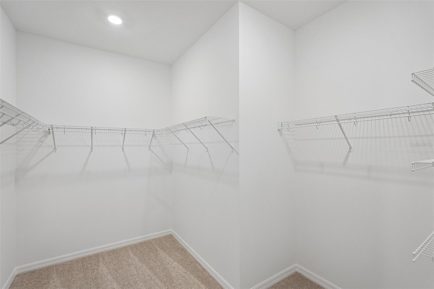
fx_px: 193
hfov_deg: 96.7
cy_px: 144
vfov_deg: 73.7
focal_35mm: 16
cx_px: 217
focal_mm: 16
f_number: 8
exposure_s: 1/20
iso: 400
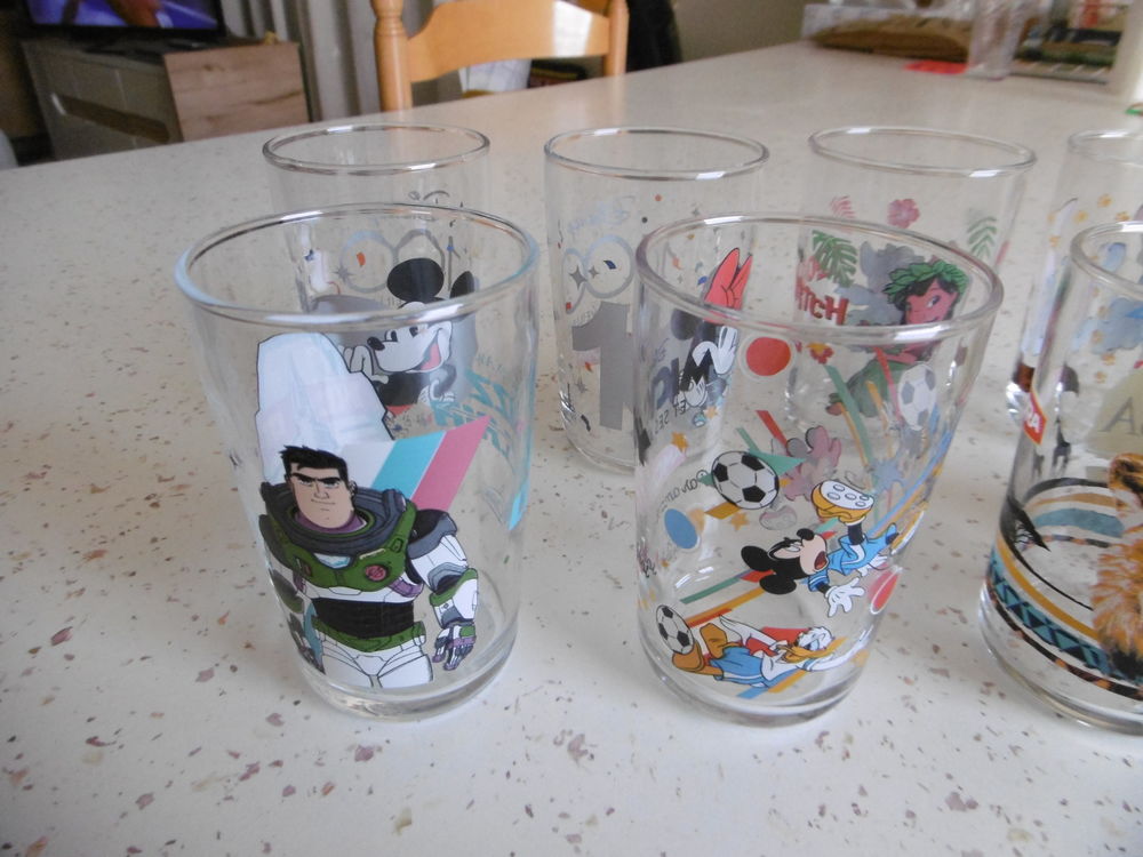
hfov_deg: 71.6
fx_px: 792
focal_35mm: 24
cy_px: 428
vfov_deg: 56.8
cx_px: 572
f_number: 3.1
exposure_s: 1/50
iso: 400
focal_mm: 4.3
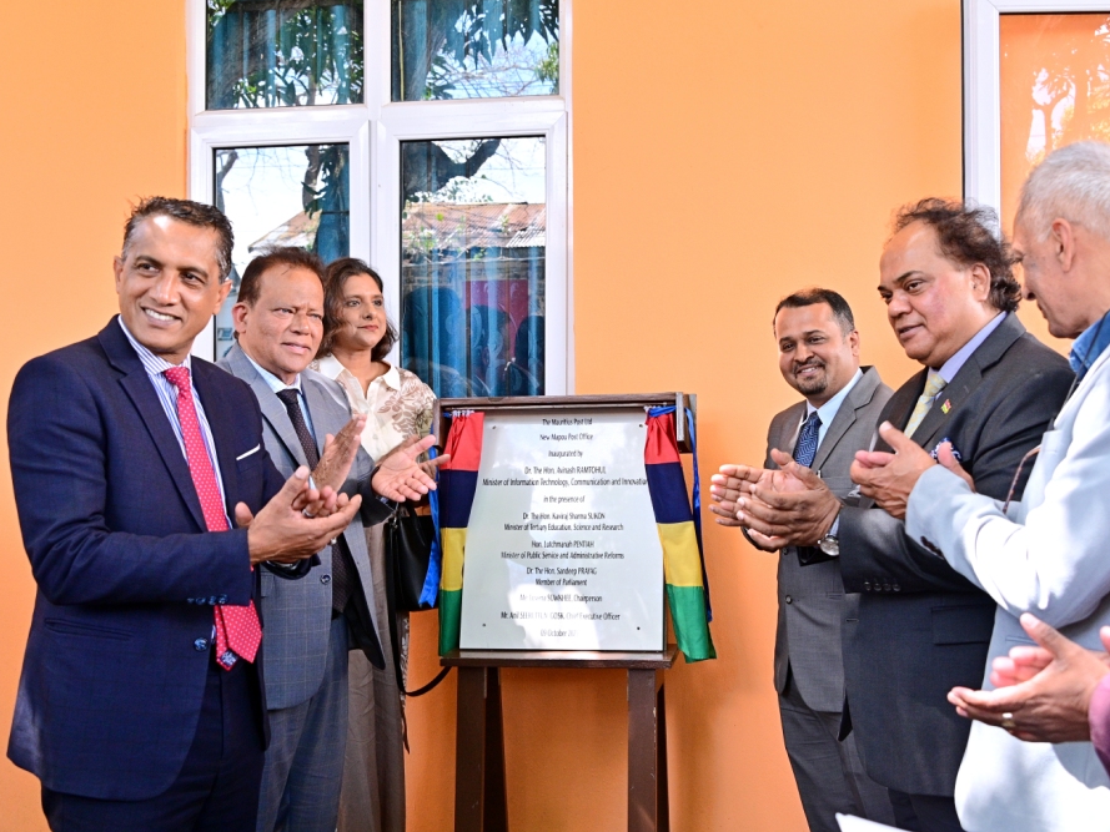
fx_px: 994
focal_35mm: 31
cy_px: 409
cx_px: 631
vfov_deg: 45.5
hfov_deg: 58.1
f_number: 5
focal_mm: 28
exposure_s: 1/200
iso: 1000
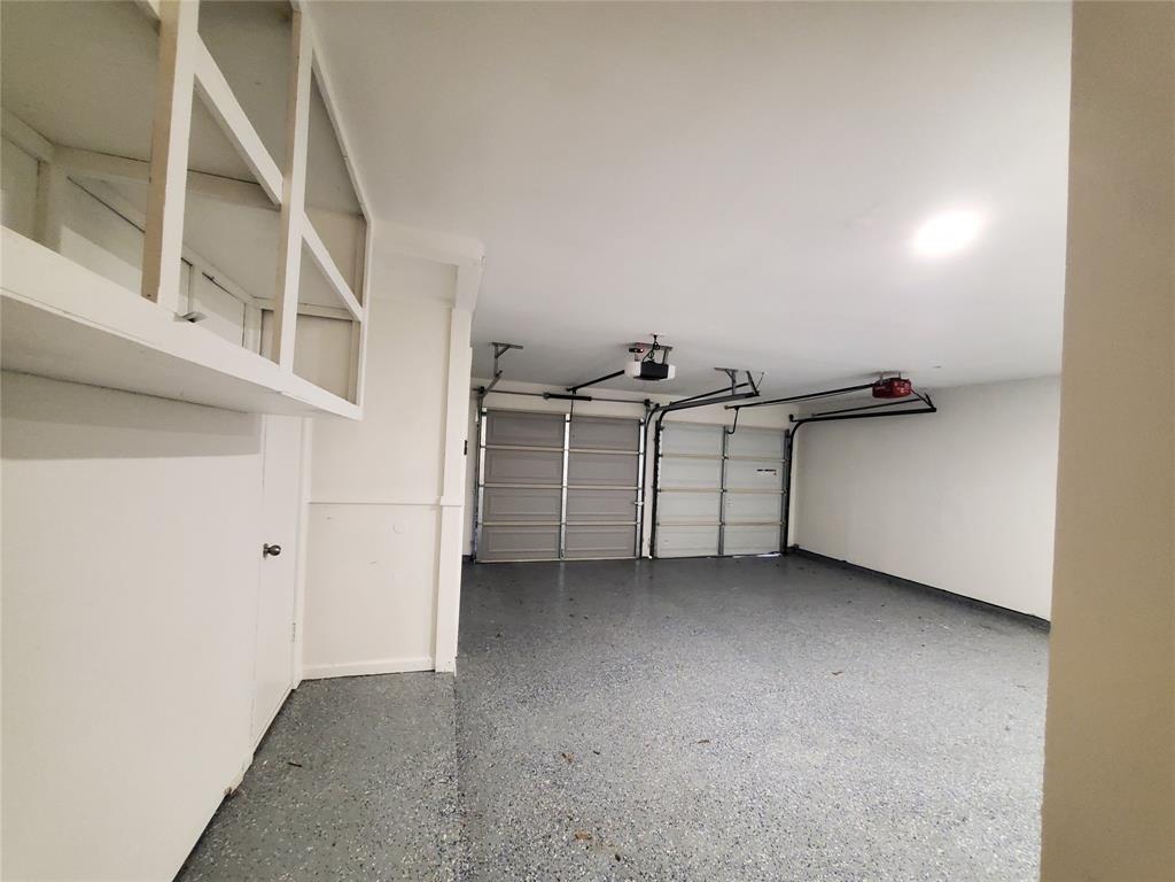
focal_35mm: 13
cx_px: 588
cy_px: 441
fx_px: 441
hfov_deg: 106.2
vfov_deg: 89.9
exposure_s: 1/30
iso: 1000
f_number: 2.2
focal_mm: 1.8
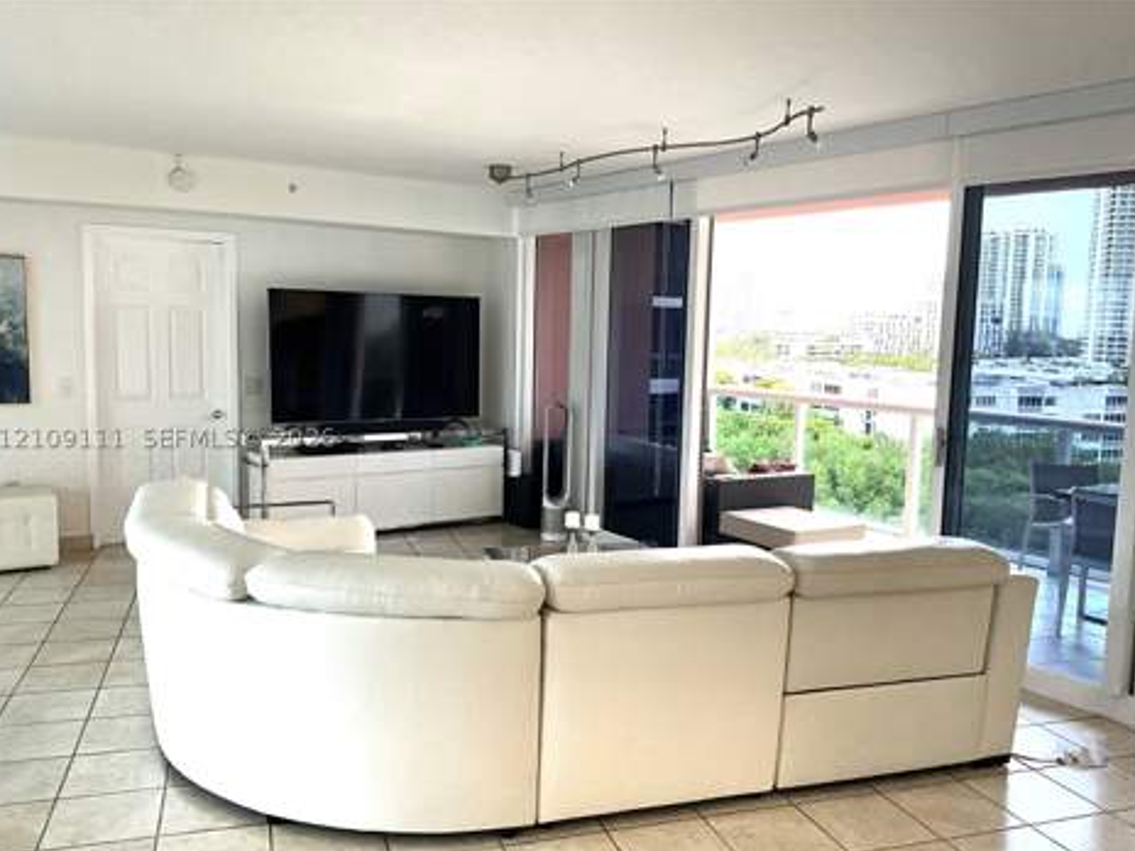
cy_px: 438
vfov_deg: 46.8
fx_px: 984
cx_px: 560
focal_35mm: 30
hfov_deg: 60.0
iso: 40
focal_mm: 3
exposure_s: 1/120
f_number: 1.8
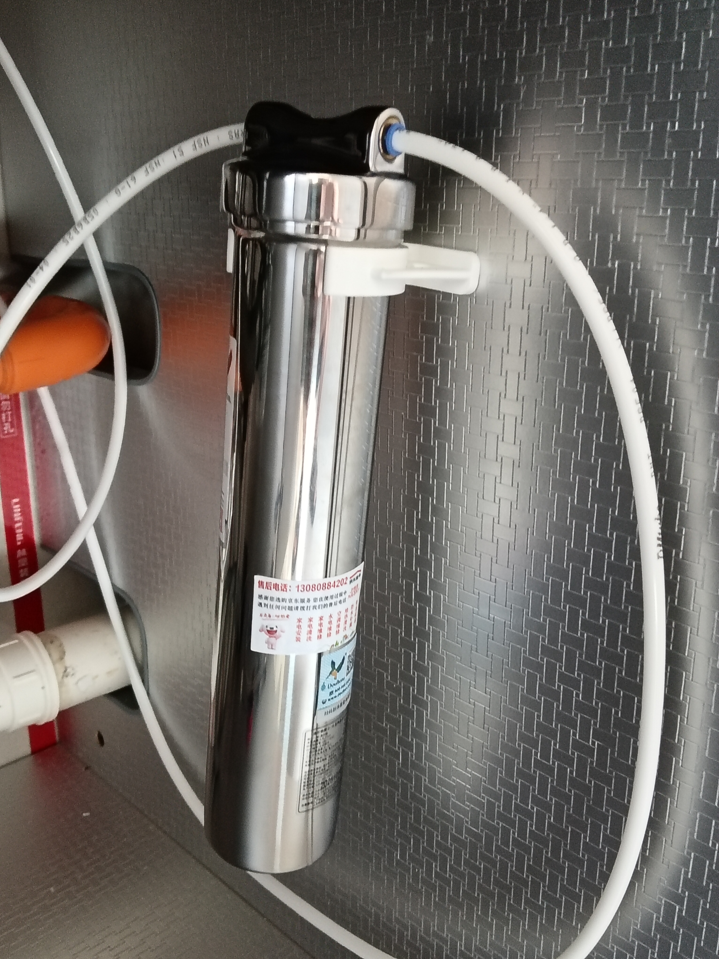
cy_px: 480
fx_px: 914
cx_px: 360
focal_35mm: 33
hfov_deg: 42.9
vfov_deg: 55.4
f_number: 1.8
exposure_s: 1/20
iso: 2219
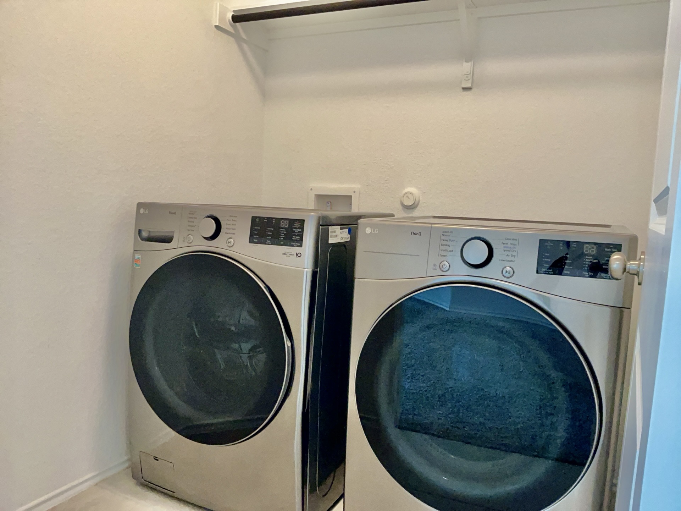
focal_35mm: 27
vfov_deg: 51.4
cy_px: 256
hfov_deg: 65.3
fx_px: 531
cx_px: 340
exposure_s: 1/100
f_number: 1.8
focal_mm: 3
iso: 200
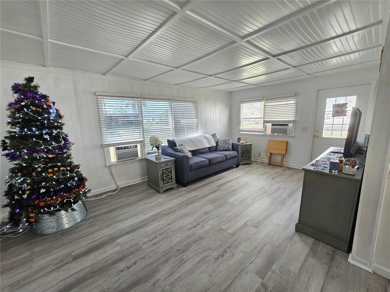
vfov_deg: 89.9
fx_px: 146
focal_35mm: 13
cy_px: 146
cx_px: 195
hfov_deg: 106.2
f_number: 2.2
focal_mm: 2.2
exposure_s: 1/60
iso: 100
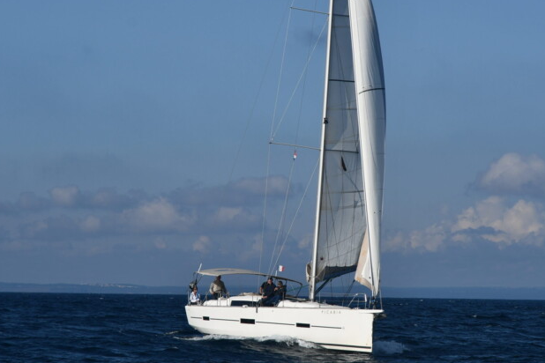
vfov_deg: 9.0
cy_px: 197
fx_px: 2316
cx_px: 304
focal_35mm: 153
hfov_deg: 13.4
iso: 100
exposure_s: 1/640
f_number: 9
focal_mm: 70
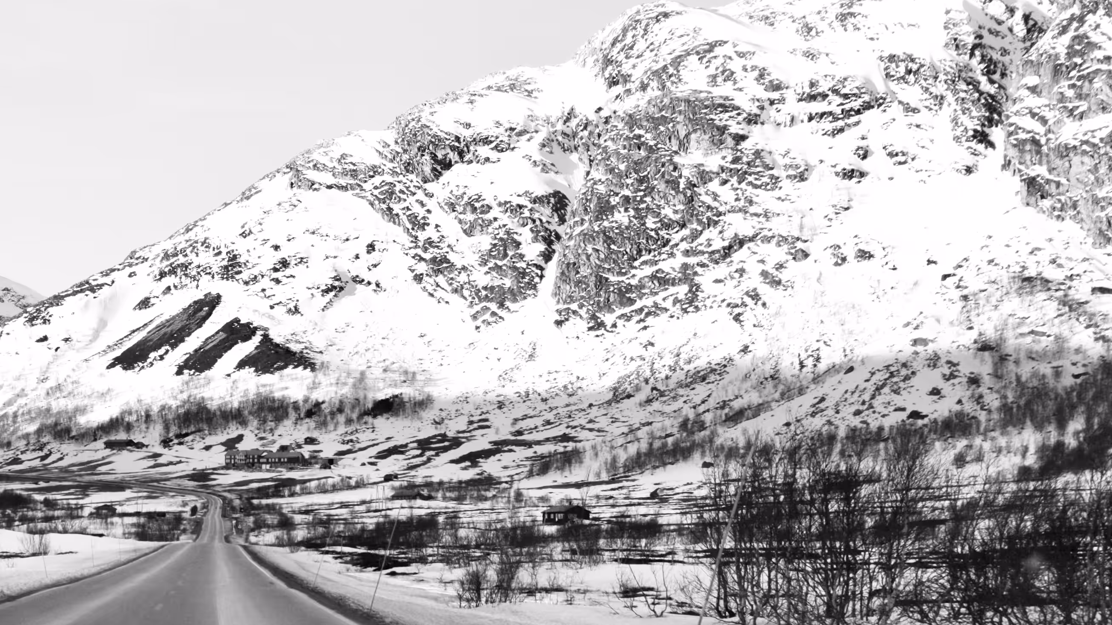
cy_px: 474
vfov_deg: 17.4
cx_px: 129
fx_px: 2034
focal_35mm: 69
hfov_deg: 29.4
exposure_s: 1/800
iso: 400
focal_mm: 23
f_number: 4.5
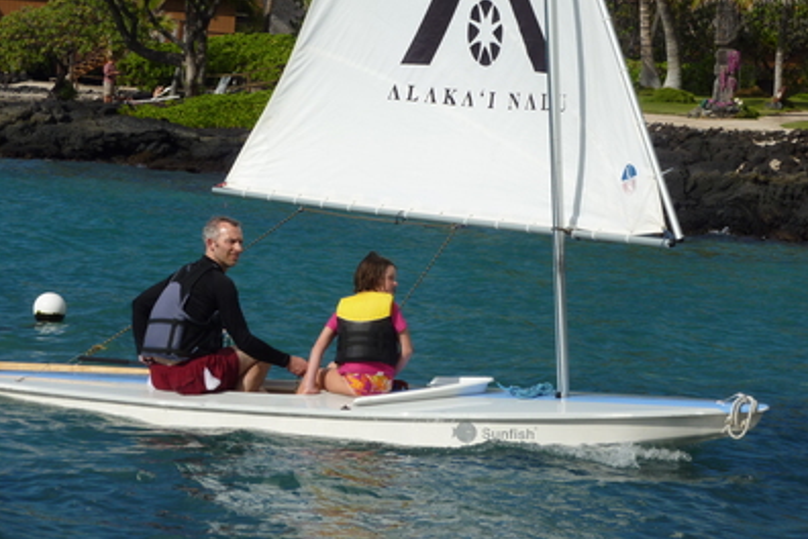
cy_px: 239
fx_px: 3232
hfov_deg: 14.3
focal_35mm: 144
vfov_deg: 9.5
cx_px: 406
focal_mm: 22.5
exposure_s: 1/800
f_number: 5.6
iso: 80
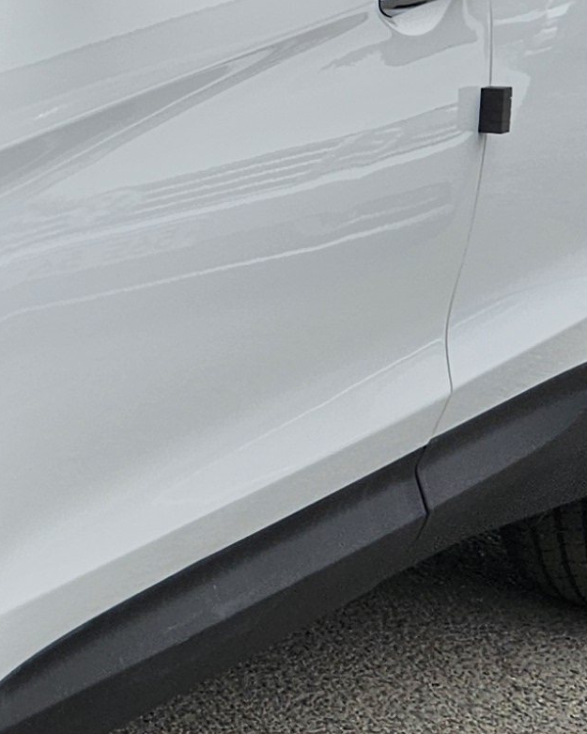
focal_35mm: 115
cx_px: -741
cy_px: 206
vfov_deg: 16.6
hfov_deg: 11.5
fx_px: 2497
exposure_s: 1/1521
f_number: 1.8
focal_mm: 5.4
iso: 25
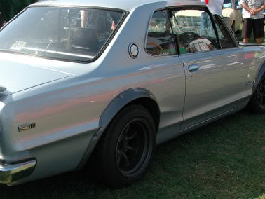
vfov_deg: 26.5
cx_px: 81
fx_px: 421
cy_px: 121
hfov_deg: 34.5
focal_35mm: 55
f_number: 4.5
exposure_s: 1/800
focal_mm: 20
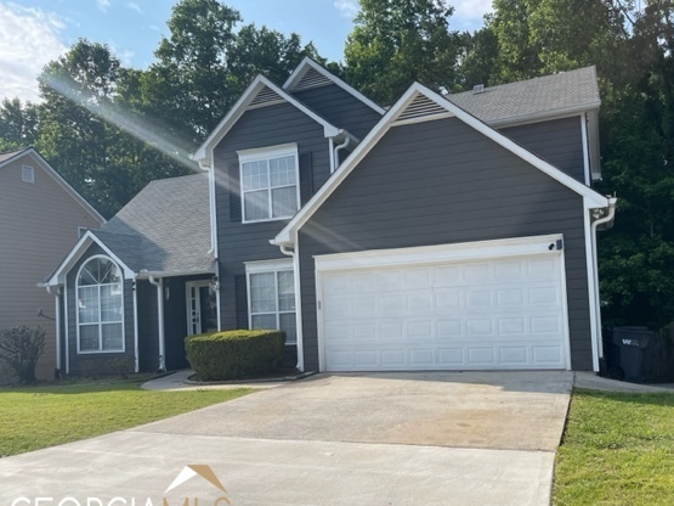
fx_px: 584
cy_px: 288
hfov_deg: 59.8
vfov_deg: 46.7
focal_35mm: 30
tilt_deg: +2.6
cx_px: 372
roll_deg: +2.0
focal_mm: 5.1
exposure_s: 1/2786
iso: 32
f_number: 1.6
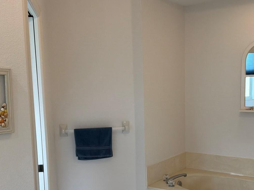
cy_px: 124
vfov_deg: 32.0
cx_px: 145
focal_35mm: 45
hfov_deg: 42.0
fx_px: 330
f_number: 1.8
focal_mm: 3
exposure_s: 1/60
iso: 50
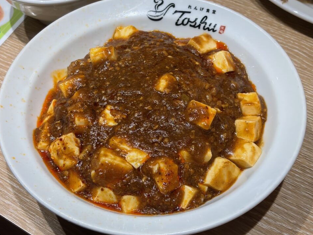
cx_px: 150
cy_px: 116
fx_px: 506
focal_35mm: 56
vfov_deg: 26.1
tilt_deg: -52.1
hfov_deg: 34.3
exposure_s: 1/136
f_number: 1.6
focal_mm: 5.96
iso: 25
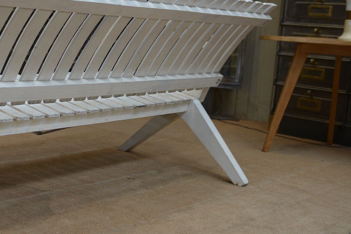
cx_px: 14
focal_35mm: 59
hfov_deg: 31.8
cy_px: 79
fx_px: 575
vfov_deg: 22.9
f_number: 3.5
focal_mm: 29
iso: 200
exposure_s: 1/60
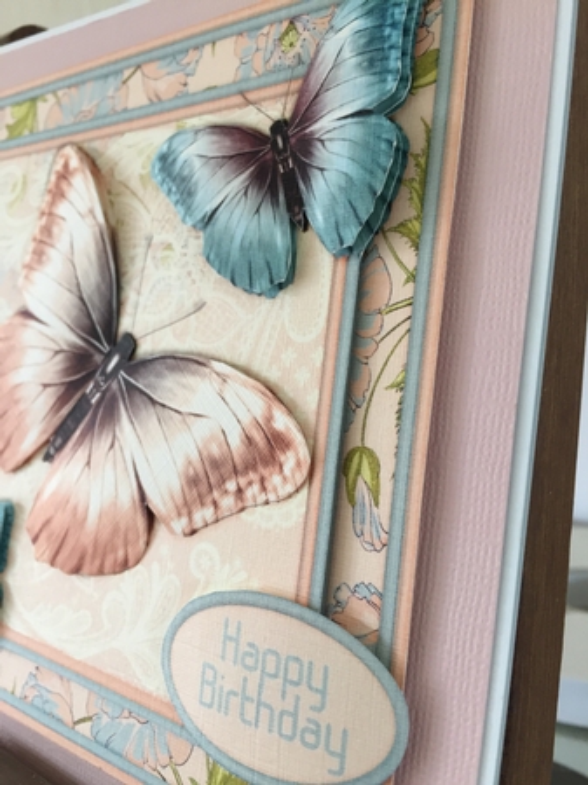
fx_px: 657
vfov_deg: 61.7
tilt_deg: -12.7
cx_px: 294
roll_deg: +7.0
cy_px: 392
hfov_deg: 48.2
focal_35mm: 29
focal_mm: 4.15
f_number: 2.2
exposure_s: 1/30
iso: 64
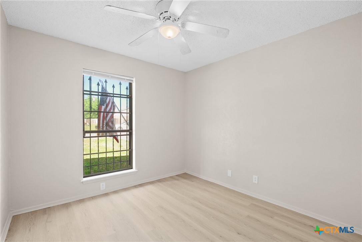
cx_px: 181
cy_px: 121
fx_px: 161
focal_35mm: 16
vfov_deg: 73.7
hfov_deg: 96.7
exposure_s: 1/3
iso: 400
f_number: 9
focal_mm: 16
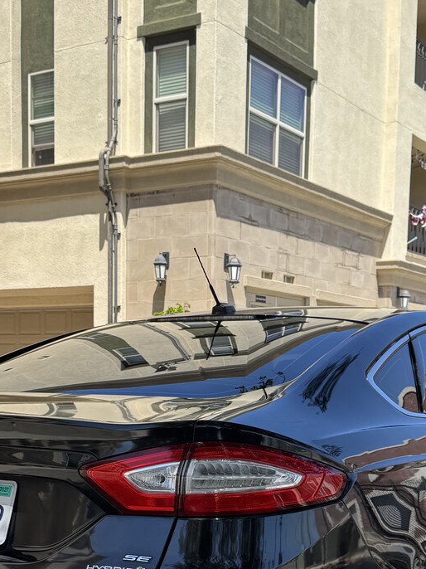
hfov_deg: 26.1
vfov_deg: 33.4
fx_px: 919
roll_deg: -0.5
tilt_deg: -4.5
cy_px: 450
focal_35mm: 56
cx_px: 210
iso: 80
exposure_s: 1/1456
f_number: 1.78
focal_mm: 6.76
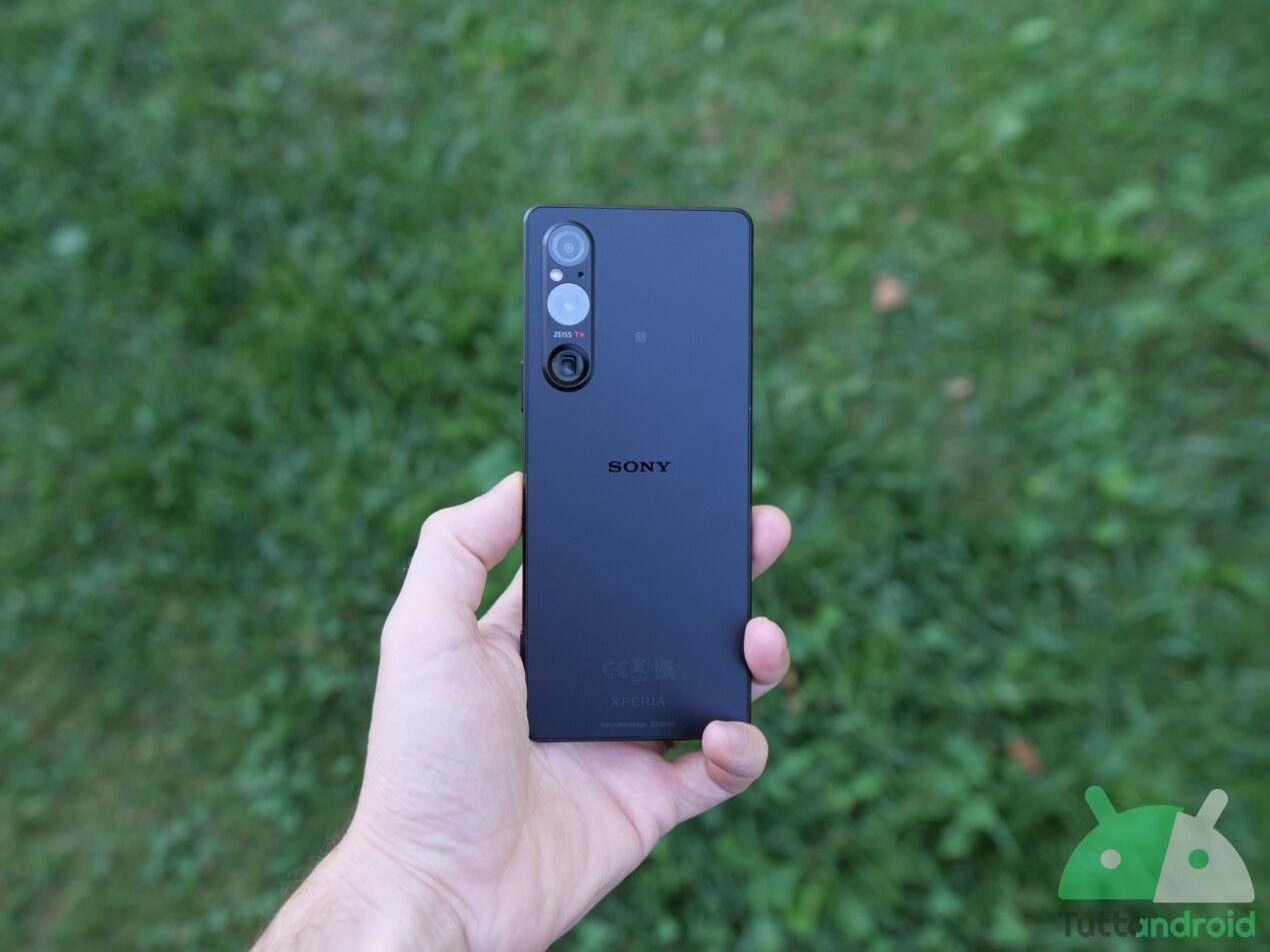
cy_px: 476
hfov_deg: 56.8
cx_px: 635
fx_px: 1174
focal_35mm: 32
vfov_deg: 44.2
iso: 200
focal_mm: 16
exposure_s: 1/320
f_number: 2
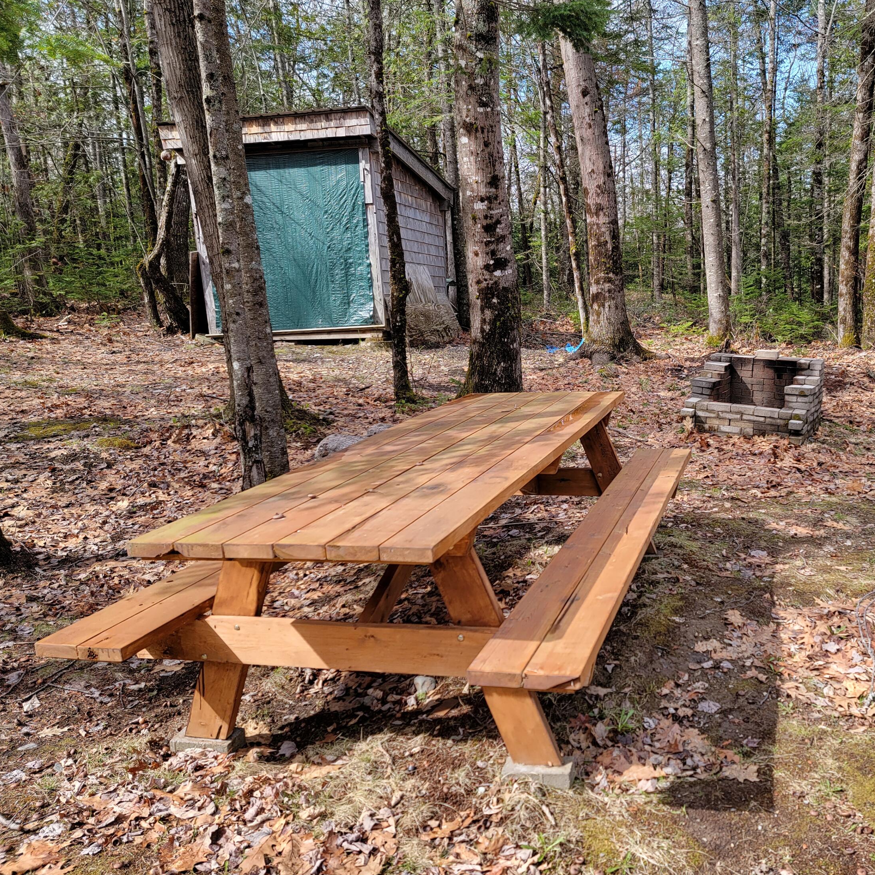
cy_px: 432
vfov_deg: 55.6
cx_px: 589
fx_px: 829
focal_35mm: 29
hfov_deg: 54.4
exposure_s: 1/238
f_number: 1.8
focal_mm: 6.7
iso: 16
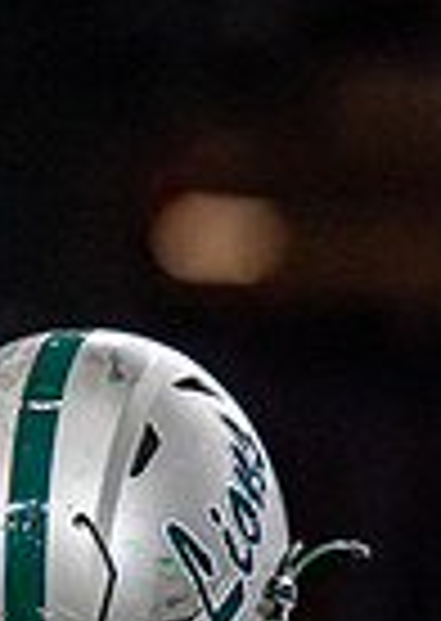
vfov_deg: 1.7
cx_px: 1409
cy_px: 572
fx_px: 20560
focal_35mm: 1168
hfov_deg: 1.2
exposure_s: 1/2000
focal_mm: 185
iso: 5000
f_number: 2.8
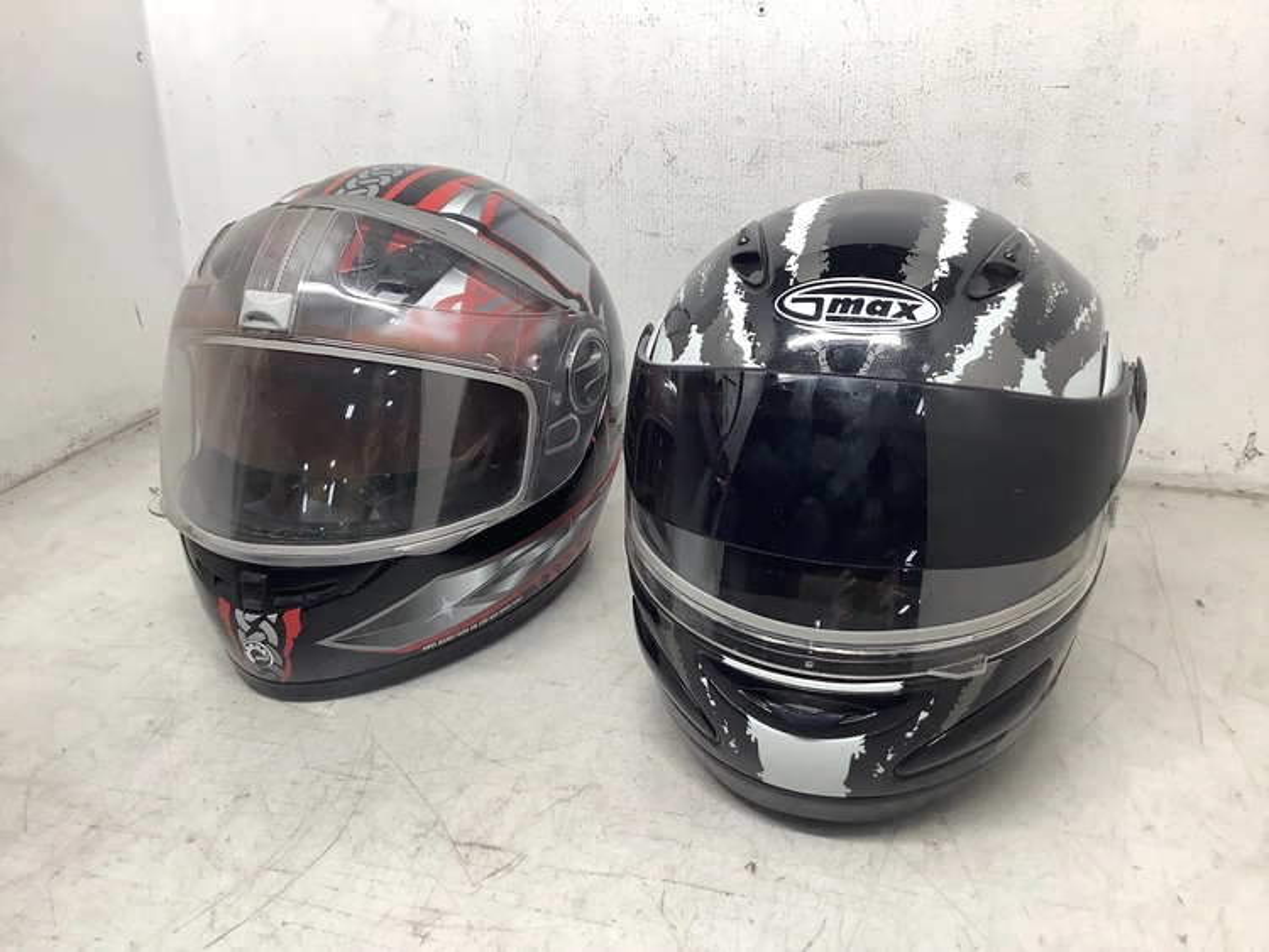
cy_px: 476
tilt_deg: -24.0
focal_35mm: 31
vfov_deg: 45.5
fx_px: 1137
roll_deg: +1.7
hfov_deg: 58.3
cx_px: 634
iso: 80
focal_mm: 3.3
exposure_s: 1/60
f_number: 2.4
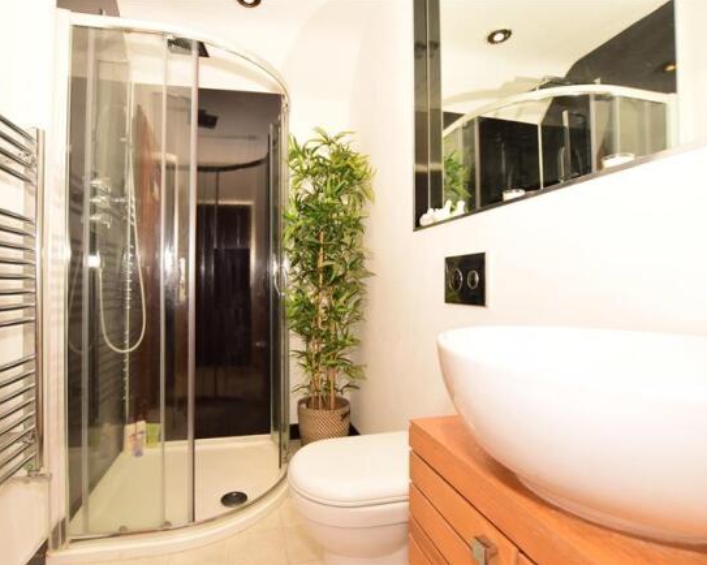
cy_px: 282
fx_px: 356
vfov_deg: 76.9
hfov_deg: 89.4
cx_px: 319
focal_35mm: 17
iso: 200
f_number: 5.6
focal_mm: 10
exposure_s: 1/60
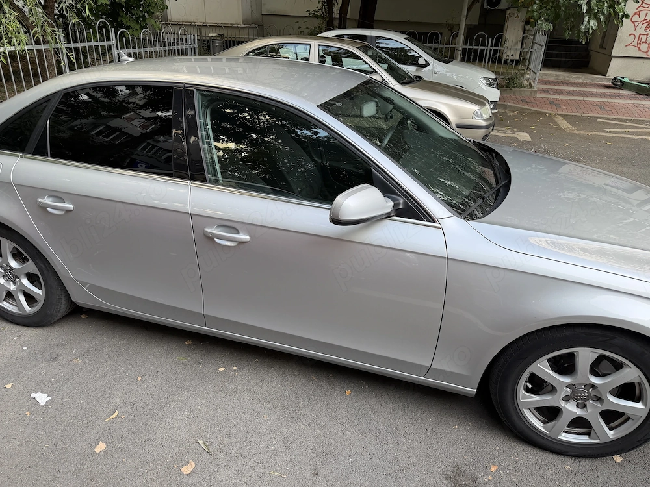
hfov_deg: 71.6
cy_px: 244
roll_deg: -2.3
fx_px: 451
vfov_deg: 56.8
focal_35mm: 24
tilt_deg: -25.8
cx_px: 325
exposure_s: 1/305
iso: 80
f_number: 1.78
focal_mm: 6.76
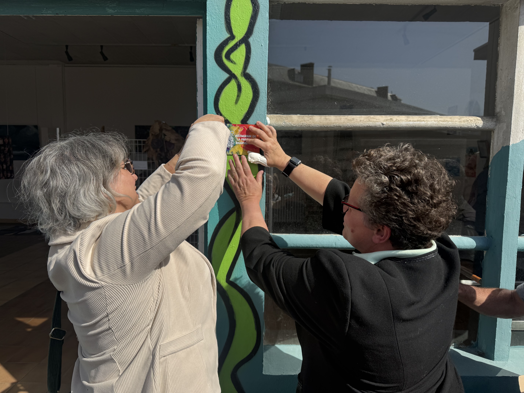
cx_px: 262
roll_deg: -1.3
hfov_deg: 71.6
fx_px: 363
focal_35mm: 24
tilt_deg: -5.9
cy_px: 196
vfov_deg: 56.8
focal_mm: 6.76
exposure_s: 1/2907
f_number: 1.78
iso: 80
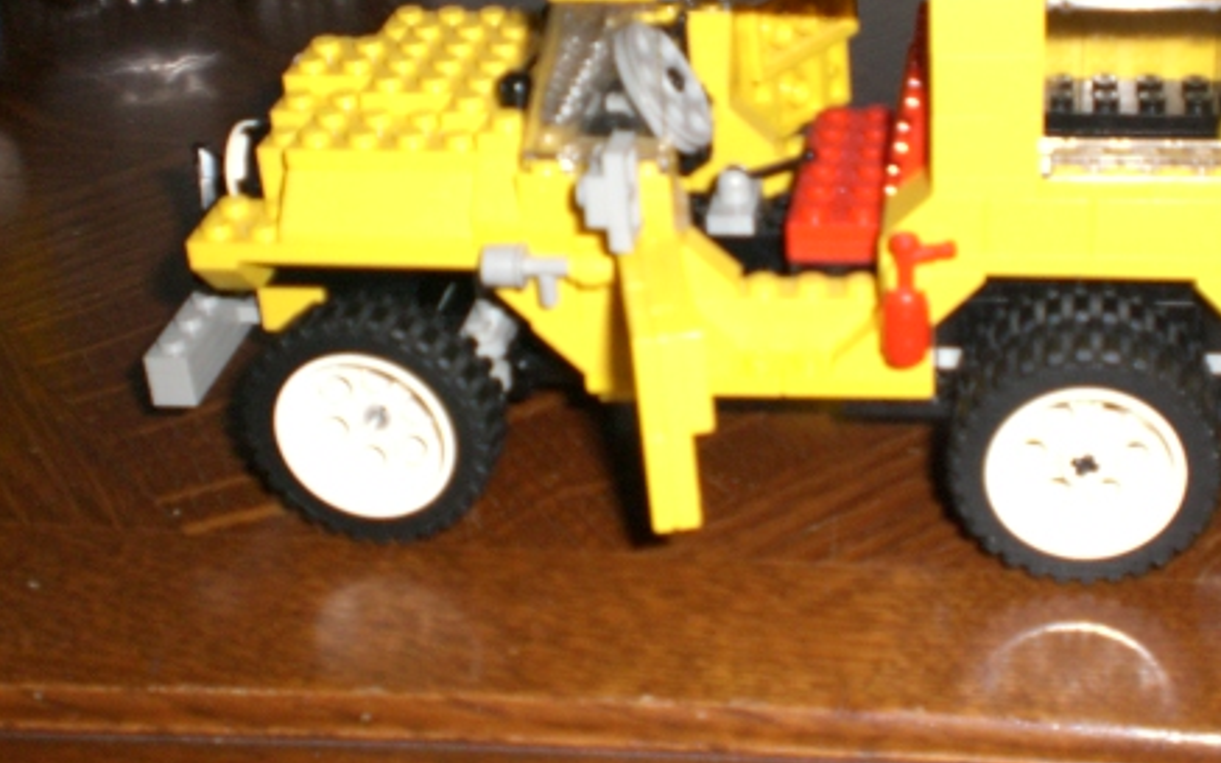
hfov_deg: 34.3
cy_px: 305
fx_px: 1963
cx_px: 785
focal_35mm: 59
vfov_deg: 22.0
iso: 200
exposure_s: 1/60
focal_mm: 6.3
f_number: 3.1
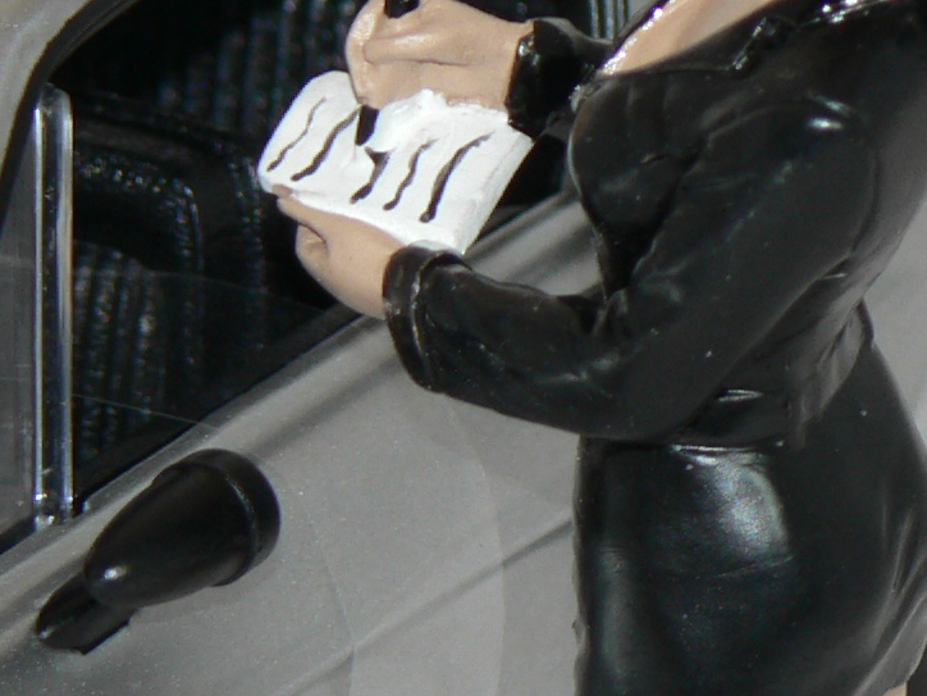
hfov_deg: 3.8
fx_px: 13925
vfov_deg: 2.9
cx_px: 699
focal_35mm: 520
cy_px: 609
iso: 80
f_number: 3.3
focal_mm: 24.6
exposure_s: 1/60
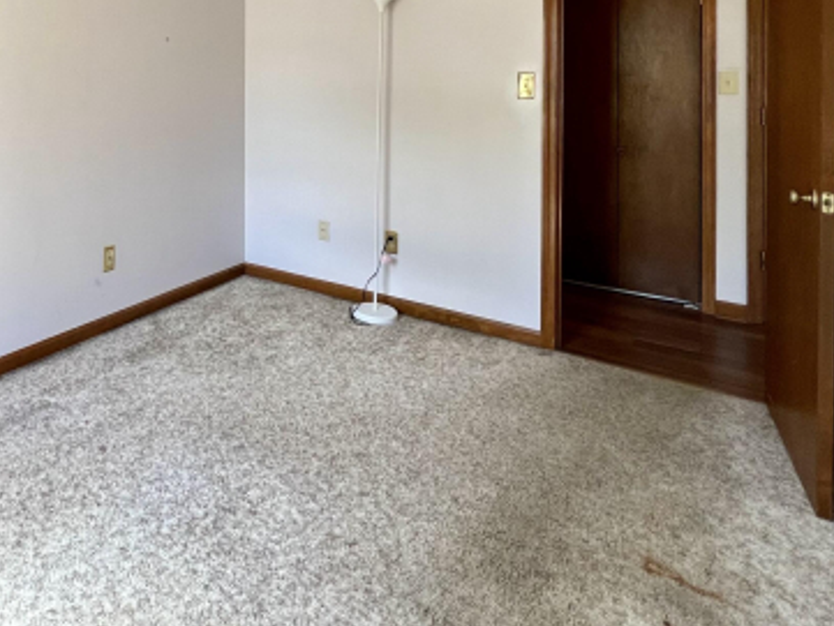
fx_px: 578
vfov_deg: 51.0
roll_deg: -0.3
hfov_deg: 66.8
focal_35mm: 24
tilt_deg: -0.7
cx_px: 202
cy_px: 74
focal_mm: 1.57
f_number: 1.8
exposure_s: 1/99
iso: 100
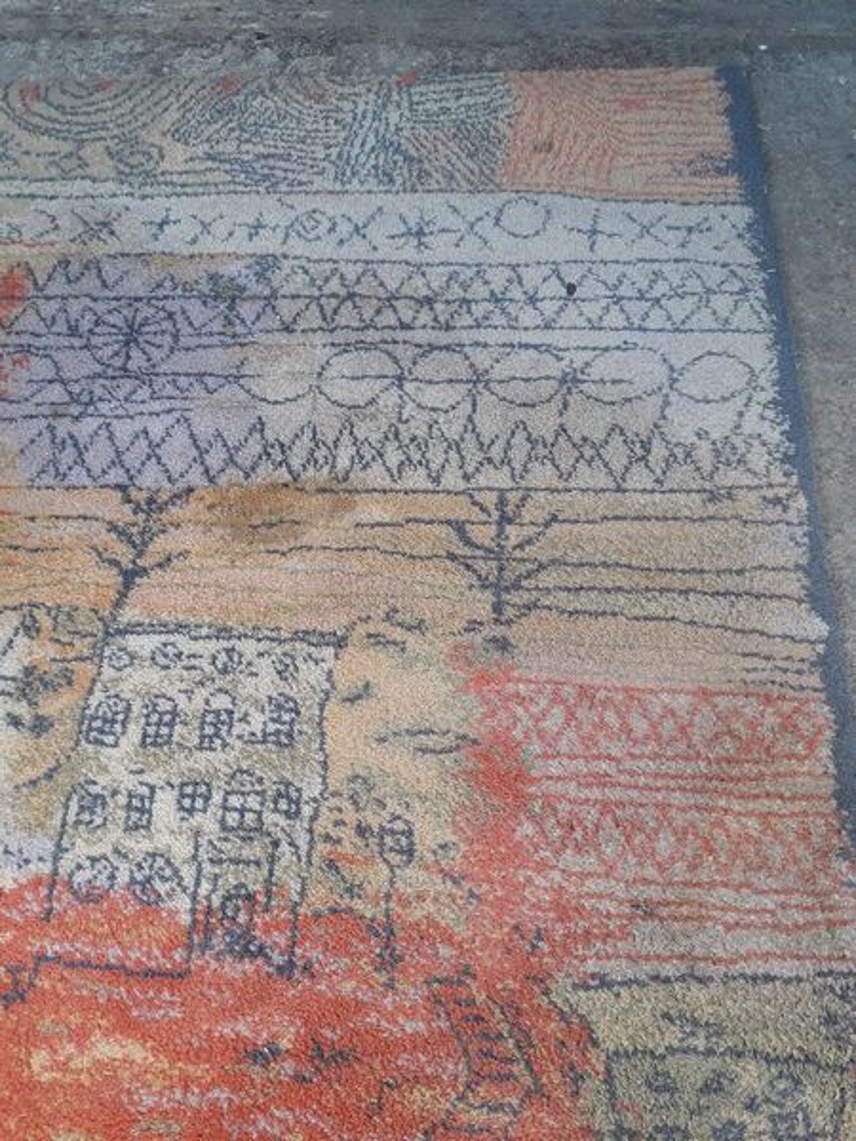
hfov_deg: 51.4
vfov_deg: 65.3
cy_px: 570
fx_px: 890
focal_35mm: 27
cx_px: 428
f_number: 1.9
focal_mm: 3.6
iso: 40
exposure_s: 1/100
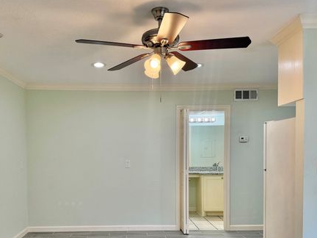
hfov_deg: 55.2
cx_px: 136
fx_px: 302
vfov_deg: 42.3
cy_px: 161
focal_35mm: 33
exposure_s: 1/216
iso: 160
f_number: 1.78
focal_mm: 6.76
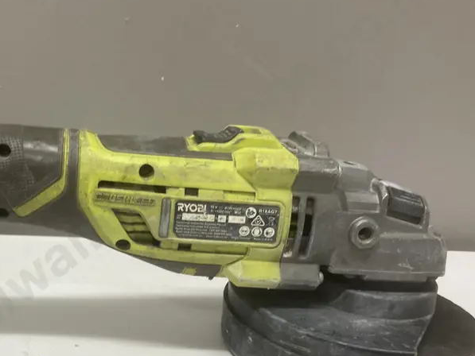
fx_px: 659
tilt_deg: -16.4
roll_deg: -3.7
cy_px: 219
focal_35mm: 48
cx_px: 114
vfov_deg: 30.2
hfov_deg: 38.5
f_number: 1.8
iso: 64
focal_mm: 3.99
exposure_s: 1/50
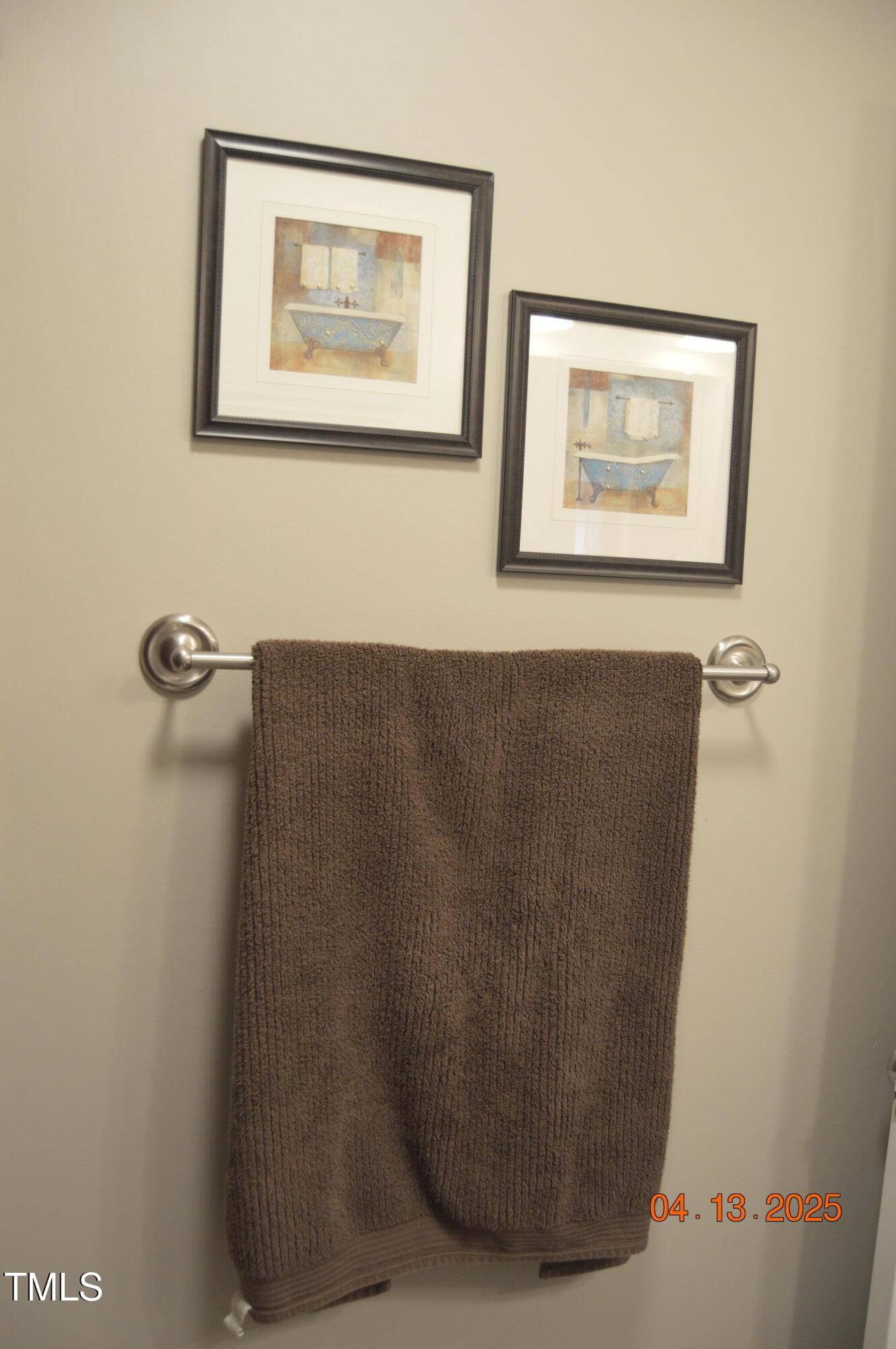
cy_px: 674
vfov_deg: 67.4
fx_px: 1010
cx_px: 448
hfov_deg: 47.8
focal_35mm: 27
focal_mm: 18
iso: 800
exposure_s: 1/50
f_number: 3.5
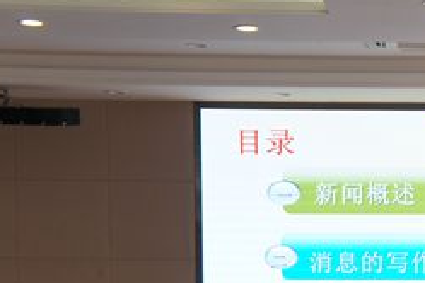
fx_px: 1740
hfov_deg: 13.6
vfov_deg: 9.1
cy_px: 391
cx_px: 500
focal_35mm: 147
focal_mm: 35
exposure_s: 1/160
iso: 400
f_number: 4.5
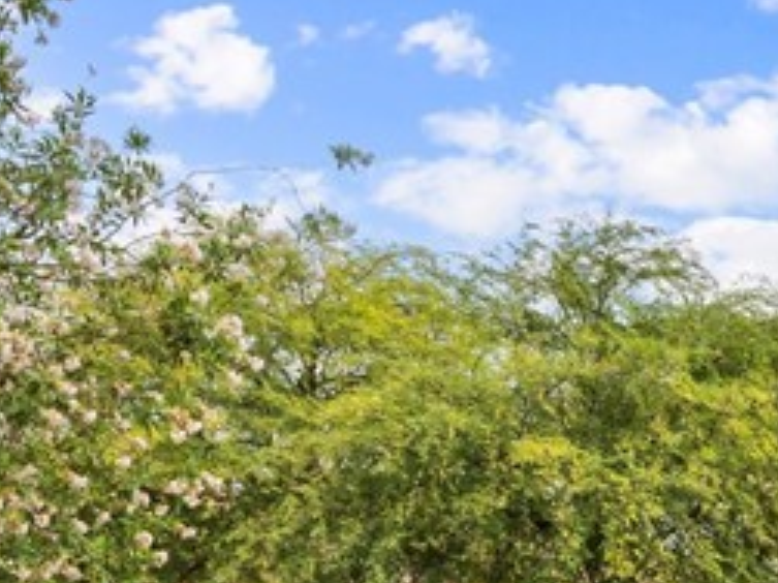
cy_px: 958
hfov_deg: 10.9
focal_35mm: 175
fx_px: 3931
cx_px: 1138
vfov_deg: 8.2
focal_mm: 28
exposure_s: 1/8000
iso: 400
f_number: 8
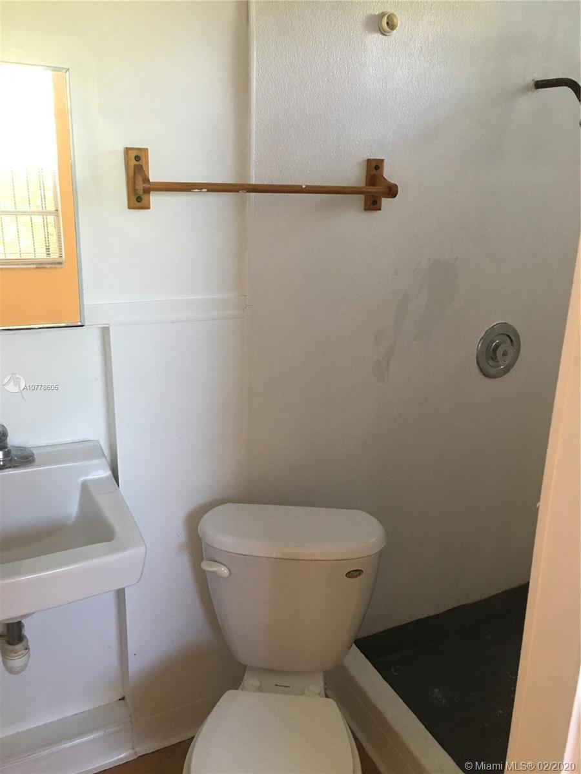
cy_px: 387
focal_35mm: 29
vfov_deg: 61.7
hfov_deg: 48.2
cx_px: 290
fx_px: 649
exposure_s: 1/15
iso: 80
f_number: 2.2
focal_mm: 4.15
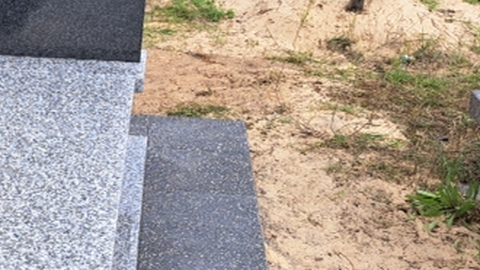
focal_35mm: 76
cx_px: -103
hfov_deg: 25.0
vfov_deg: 15.8
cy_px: 208
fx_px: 968
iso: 50
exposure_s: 1/230
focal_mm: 5.23
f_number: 1.8
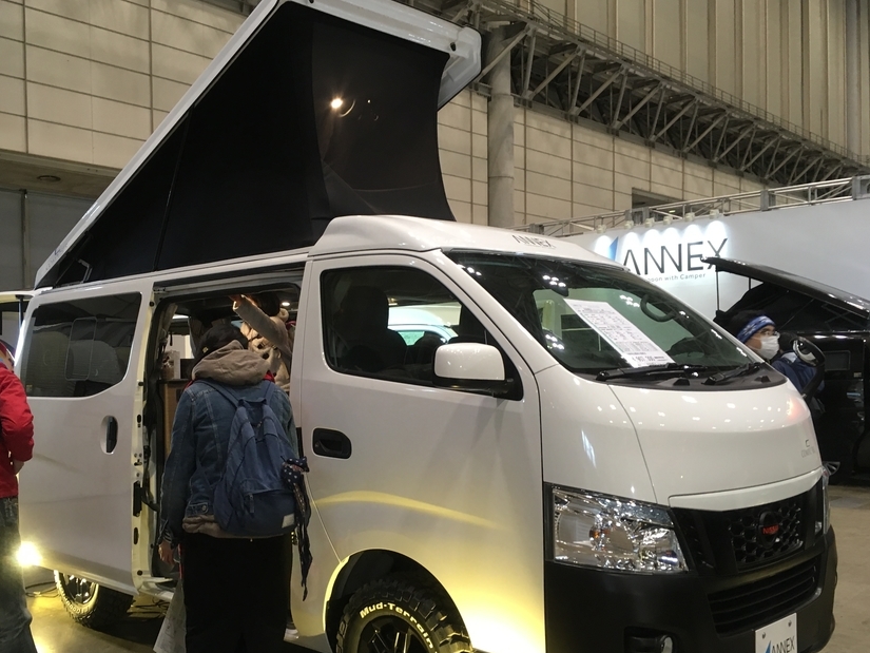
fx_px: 905
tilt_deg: -0.3
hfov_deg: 51.0
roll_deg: +0.9
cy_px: 378
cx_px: 342
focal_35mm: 36
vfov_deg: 39.6
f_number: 2.2
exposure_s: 1/30
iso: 80
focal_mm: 4.15
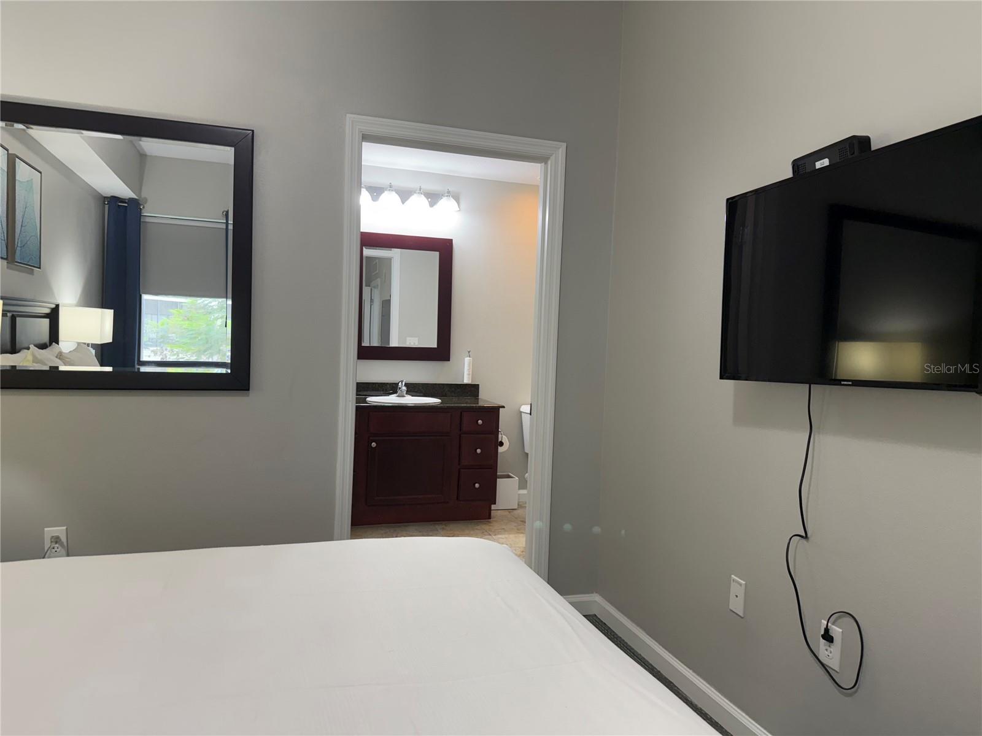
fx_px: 681
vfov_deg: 56.8
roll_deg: -2.4
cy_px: 368
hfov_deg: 71.6
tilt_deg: -2.1
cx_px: 491
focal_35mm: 24
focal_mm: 6.76
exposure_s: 1/60
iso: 125
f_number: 1.78
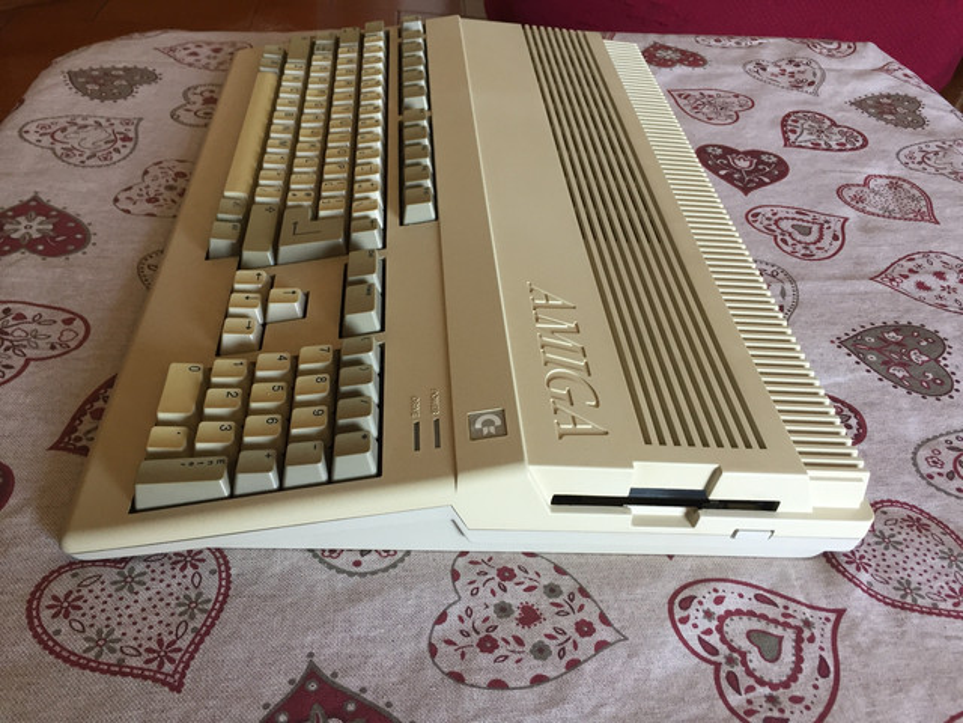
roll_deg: -5.7
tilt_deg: -42.0
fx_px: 807
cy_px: 362
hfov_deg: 61.7
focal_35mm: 29
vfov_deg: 48.2
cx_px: 482
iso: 100
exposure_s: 1/33
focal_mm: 4.15
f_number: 2.2
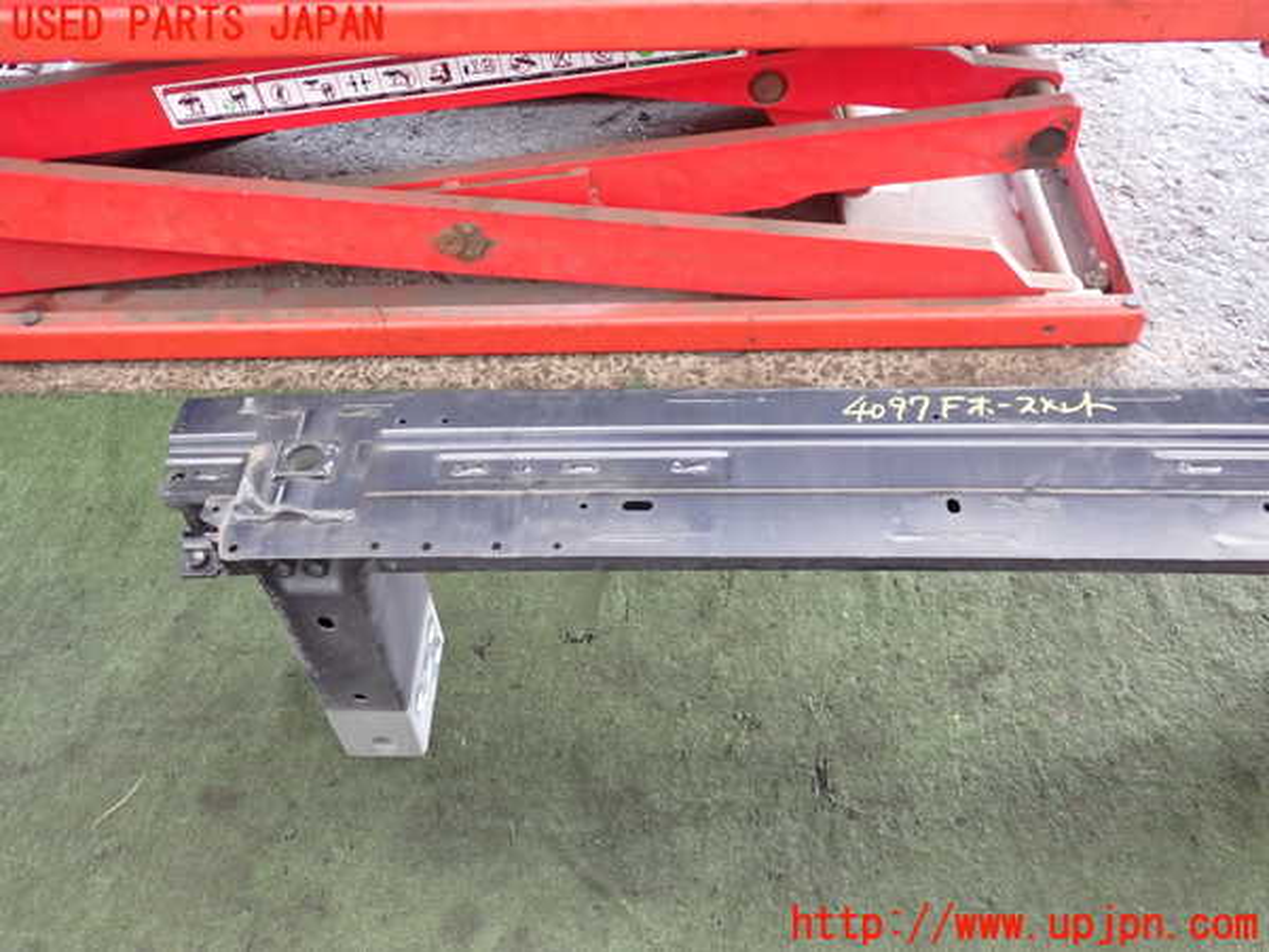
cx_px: 634
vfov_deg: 46.8
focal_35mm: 30
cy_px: 476
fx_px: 1100
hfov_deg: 60.0
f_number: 2.3
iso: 800
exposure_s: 1/30
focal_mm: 5.4
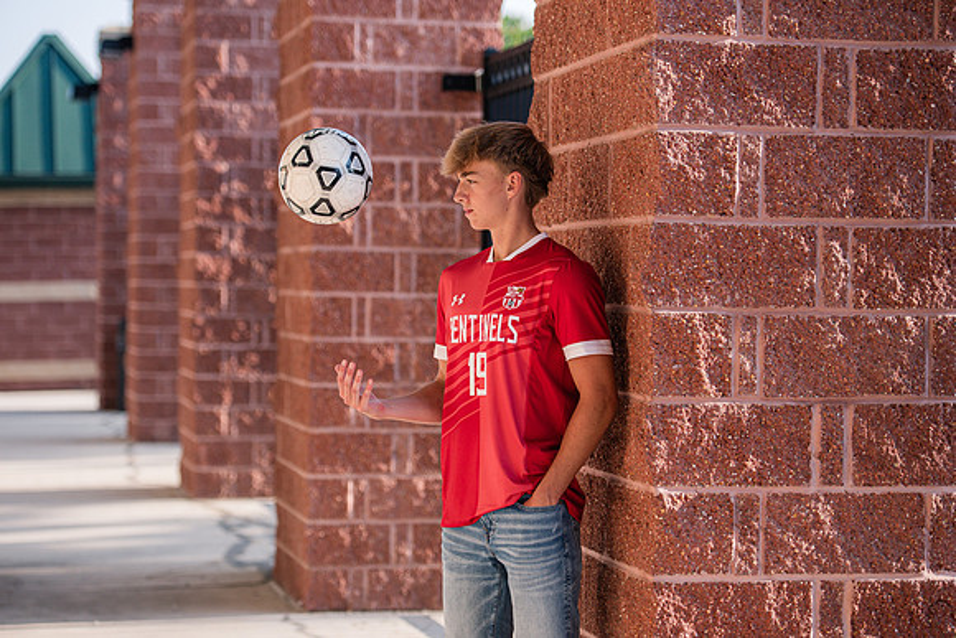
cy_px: 319
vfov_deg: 14.5
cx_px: 485
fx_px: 2512
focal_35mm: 95
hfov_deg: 21.6
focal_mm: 92
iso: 200
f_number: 2.8
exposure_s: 1/1250
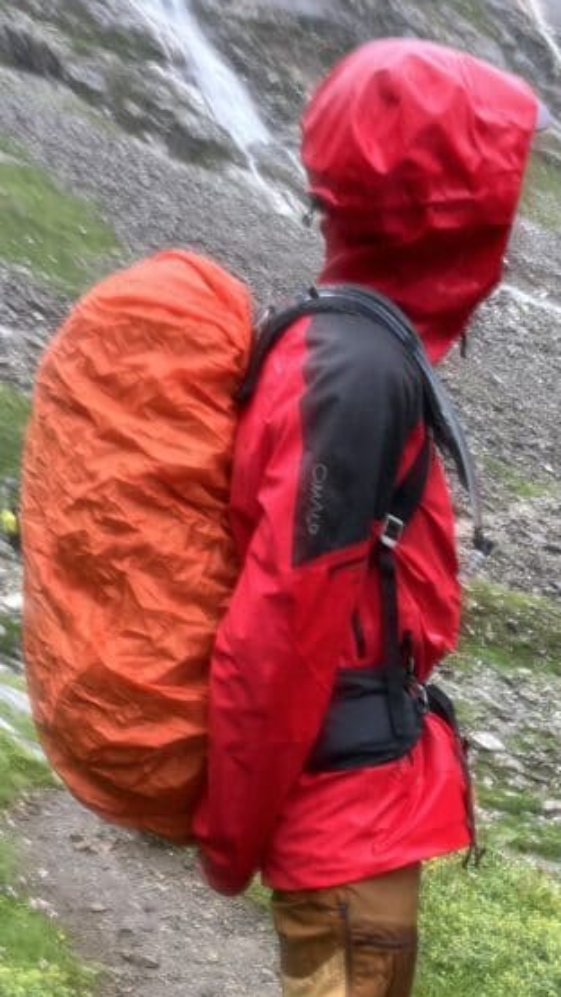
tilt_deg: -18.1
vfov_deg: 38.1
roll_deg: +5.3
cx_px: 473
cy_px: 878
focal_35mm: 51
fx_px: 1349
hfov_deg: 23.0
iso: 50
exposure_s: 1/369
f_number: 1.6
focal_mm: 5.1
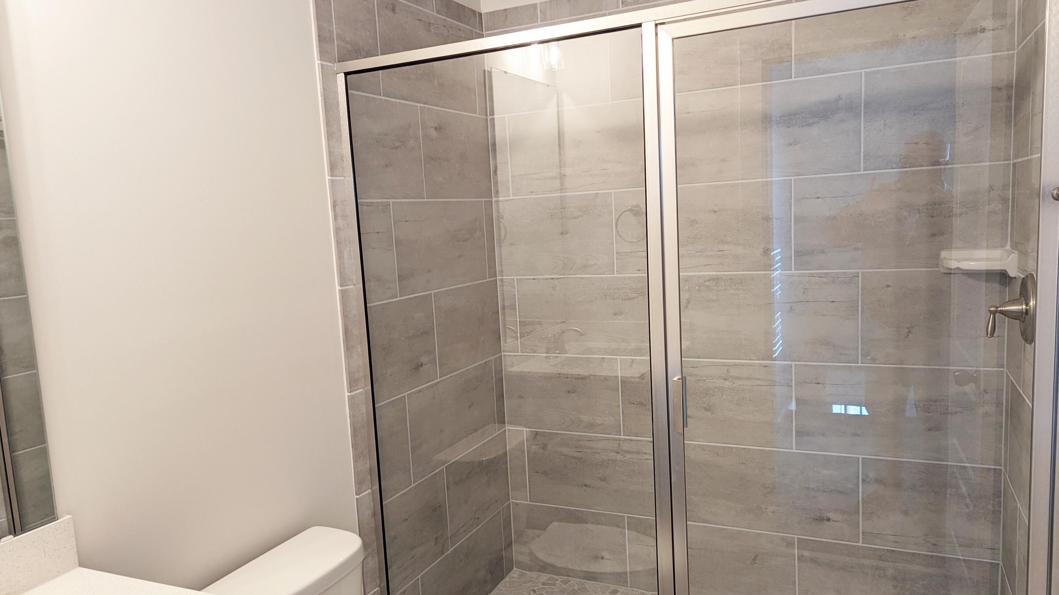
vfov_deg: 42.8
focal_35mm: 27
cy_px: 334
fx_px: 758
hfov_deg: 69.9
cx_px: 518
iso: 119
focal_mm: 6.81
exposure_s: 1/60
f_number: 1.85
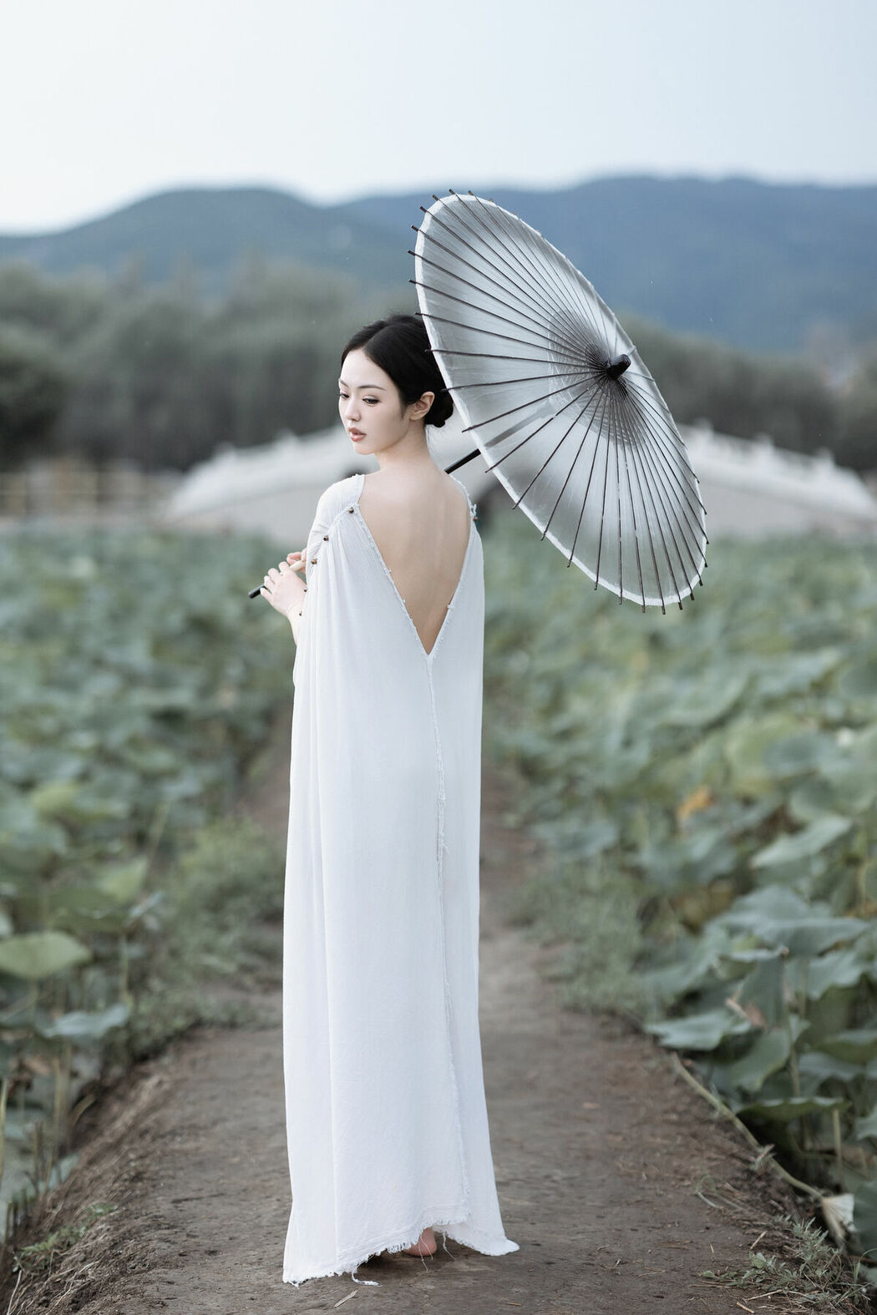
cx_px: 438
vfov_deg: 23.9
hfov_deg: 16.1
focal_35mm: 85
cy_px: 658
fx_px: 3106
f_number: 2
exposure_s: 1/2500
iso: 500
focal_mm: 85
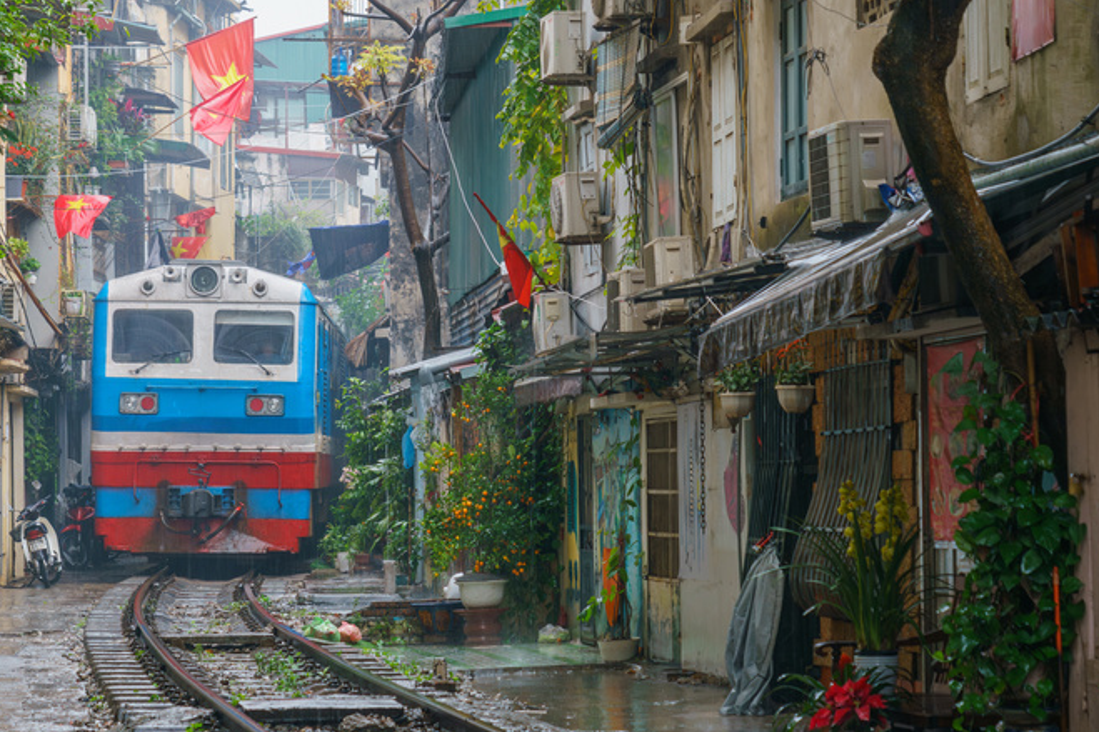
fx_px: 3754
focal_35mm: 123
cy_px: 389
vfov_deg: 11.1
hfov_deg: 16.7
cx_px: 475
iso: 400
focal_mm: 81
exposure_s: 1/60
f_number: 6.3
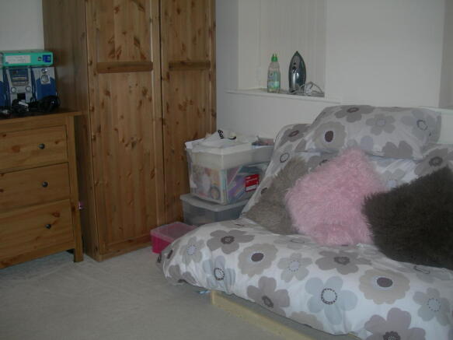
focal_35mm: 38
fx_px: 497
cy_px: 170
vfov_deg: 37.7
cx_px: 226
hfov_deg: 49.0
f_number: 2.8
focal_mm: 7.8
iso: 69
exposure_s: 1/60.1
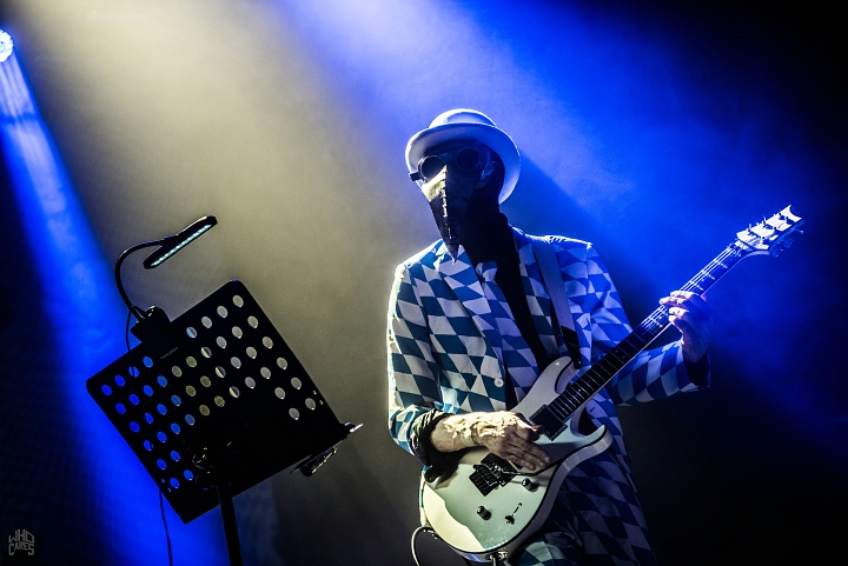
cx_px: 424
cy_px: 283
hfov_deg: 39.6
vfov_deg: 27.0
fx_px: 1178
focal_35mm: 50
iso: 800
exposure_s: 1/80
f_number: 2.8
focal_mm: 50
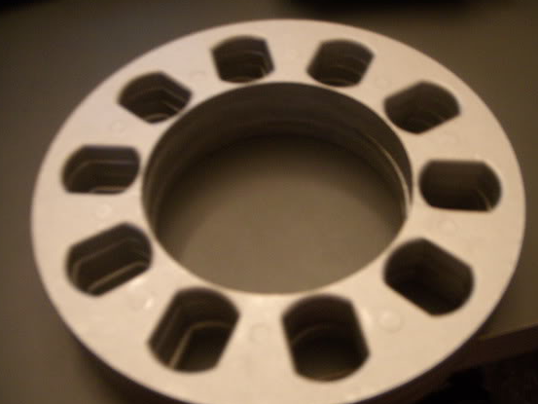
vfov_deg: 32.9
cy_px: 205
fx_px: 684
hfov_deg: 42.9
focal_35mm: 44
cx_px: 299
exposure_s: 1/4
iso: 190
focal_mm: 6.4
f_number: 3.5
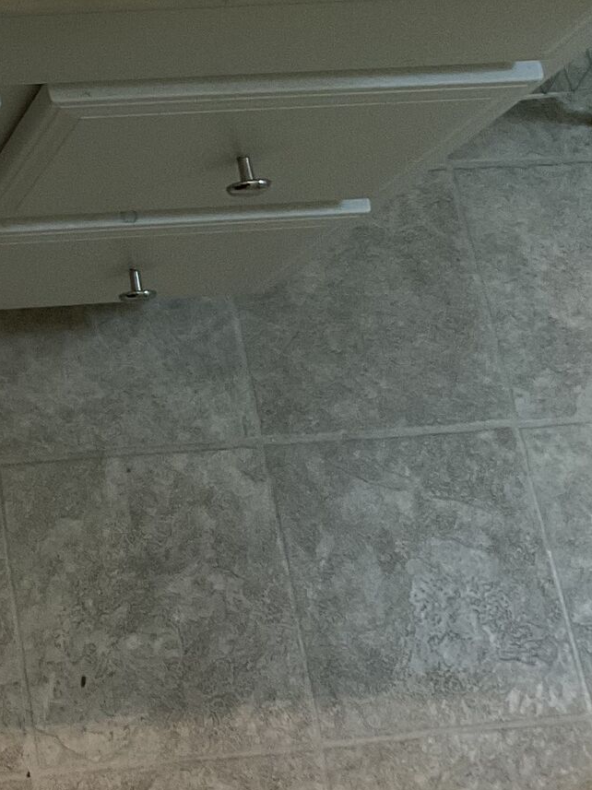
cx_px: -196
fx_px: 1780
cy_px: -119
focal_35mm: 78
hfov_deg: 17.6
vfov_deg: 23.2
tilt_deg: -61.3
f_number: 1.8
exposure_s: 1/60
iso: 125
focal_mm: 3
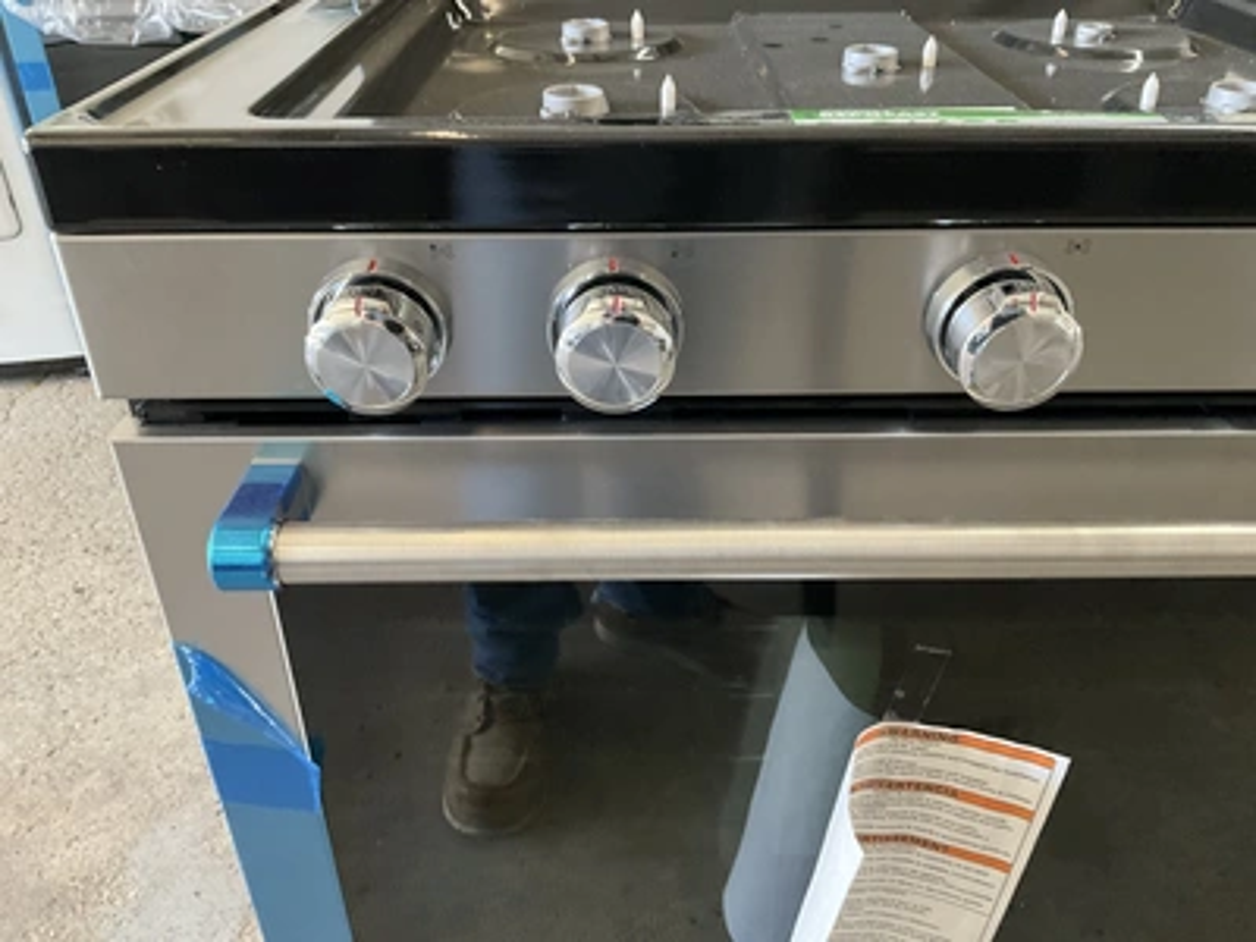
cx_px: 628
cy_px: 471
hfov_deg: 61.7
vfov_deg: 48.2
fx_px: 1052
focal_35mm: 29
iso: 250
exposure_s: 1/60
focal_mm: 3
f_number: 1.8
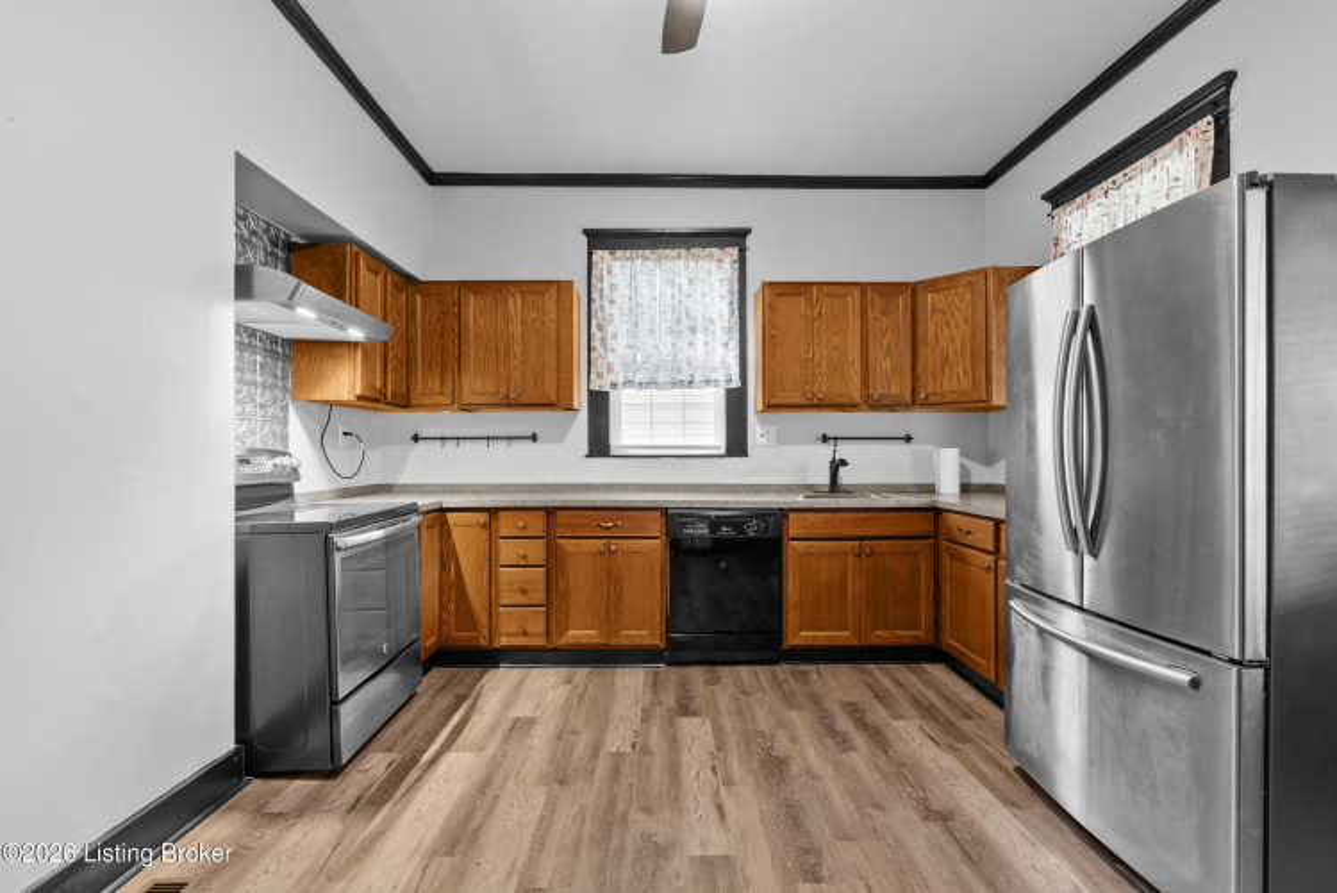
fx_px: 594
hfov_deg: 96.7
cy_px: 446
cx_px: 668
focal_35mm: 16
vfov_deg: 73.8
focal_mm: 16
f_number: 11
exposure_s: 1.3
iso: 1000
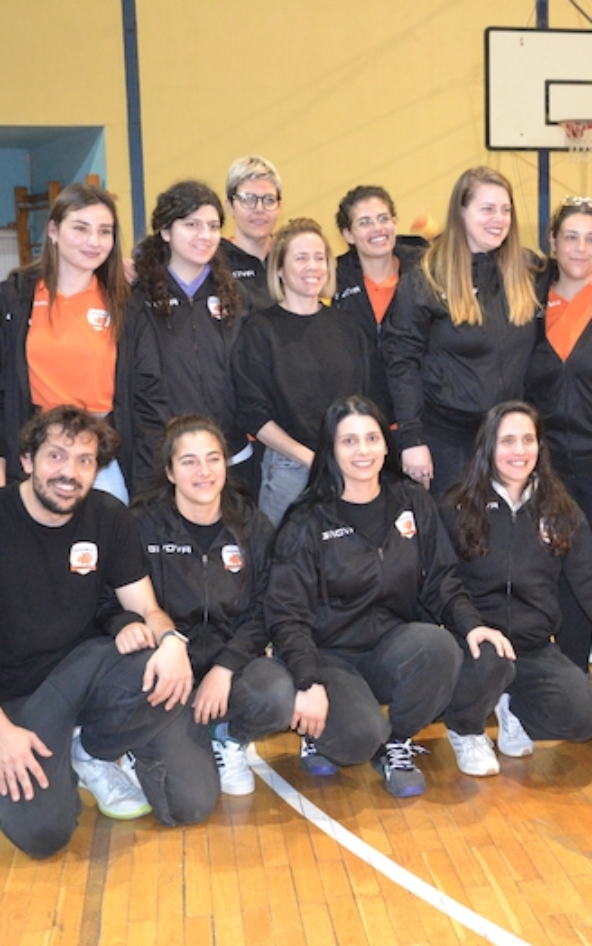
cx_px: 523
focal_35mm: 56
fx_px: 1444
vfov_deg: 36.3
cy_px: 478
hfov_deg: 22.6
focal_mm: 24
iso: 2500
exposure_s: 1/60
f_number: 3.8
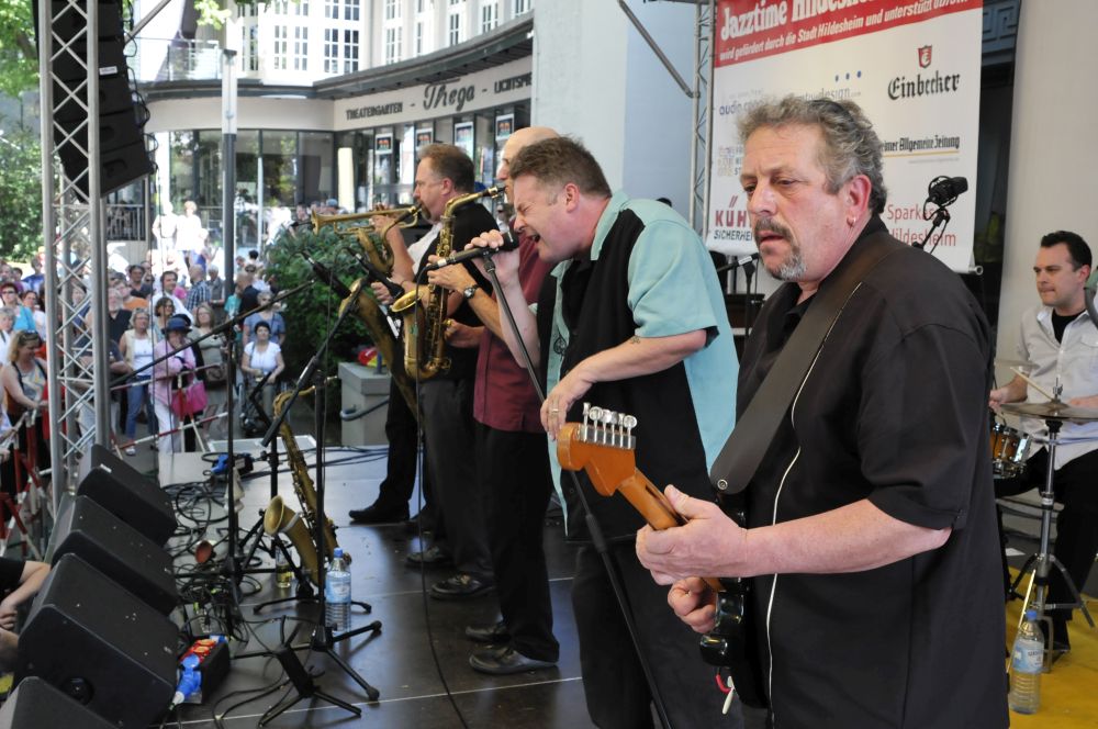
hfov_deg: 53.2
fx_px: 1097
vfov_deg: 36.8
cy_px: 364
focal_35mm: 36
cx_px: 549
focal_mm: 24
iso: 800
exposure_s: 1/160
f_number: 6.3
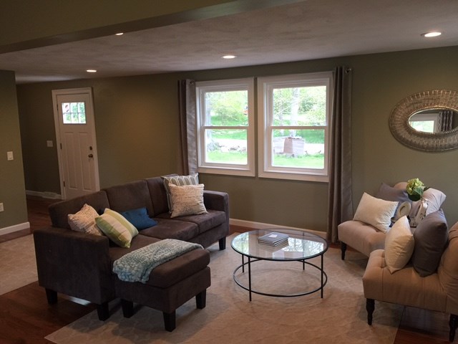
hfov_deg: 61.7
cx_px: 229
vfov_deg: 48.2
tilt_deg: -7.3
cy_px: 172
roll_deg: -0.7
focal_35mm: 29
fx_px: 384
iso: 50
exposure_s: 1/30
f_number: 2.2
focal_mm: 4.15
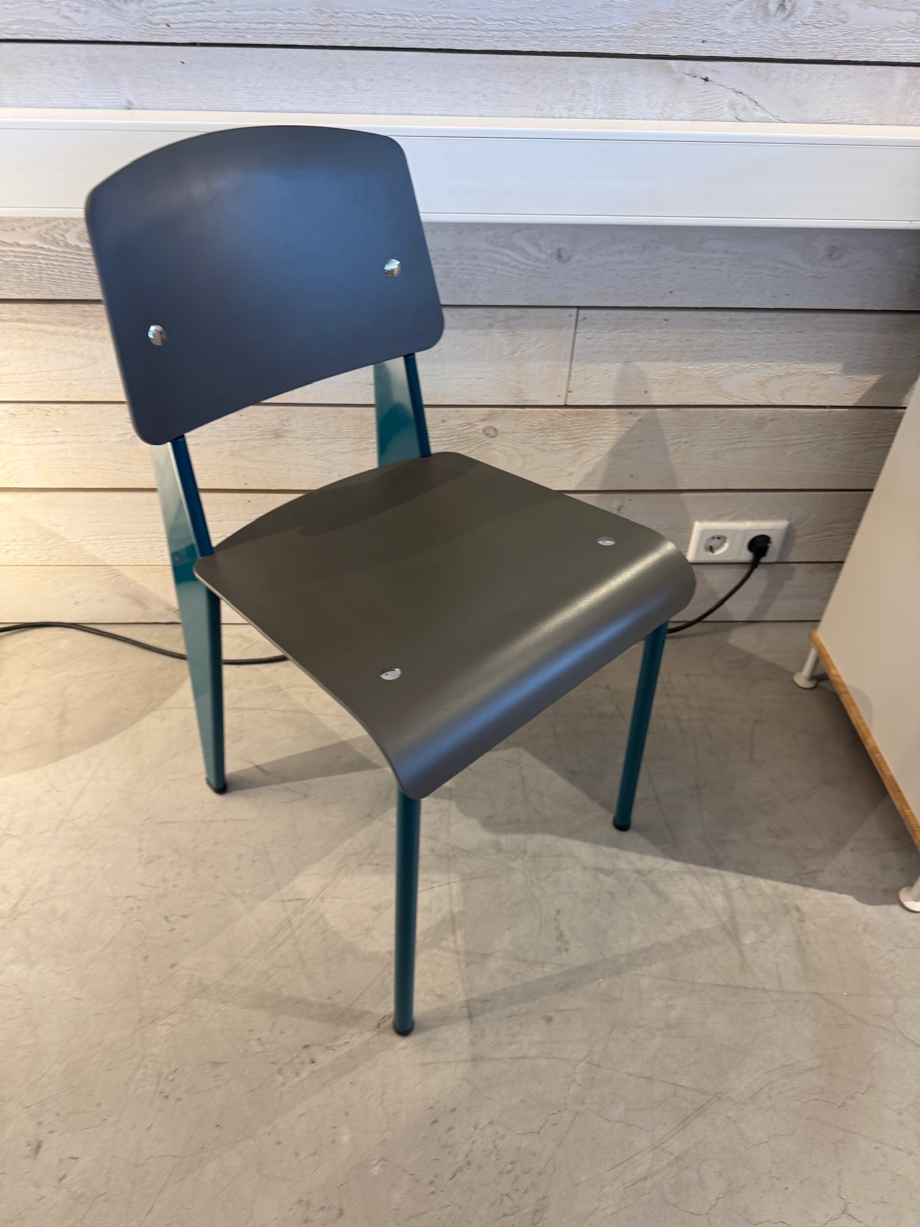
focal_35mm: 24
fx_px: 850
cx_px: 460
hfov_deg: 56.8
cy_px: 614
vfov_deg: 71.6
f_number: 1.78
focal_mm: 6.76
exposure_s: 1/50
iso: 125
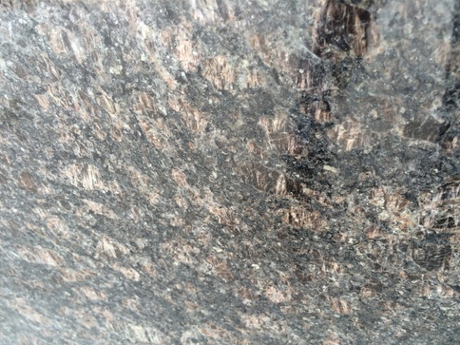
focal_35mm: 31
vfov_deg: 45.4
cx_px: 231
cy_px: 177
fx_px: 412
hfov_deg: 58.4
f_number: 2.2
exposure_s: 1/120
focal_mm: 4.12
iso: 40
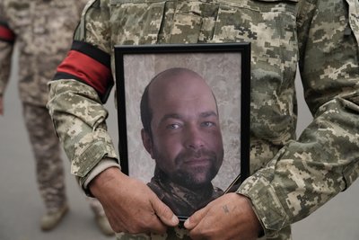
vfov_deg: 35.1
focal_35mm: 38
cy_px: 120
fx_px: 379
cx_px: 180
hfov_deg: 50.7
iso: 1250
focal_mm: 38
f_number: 3.5
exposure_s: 1/500
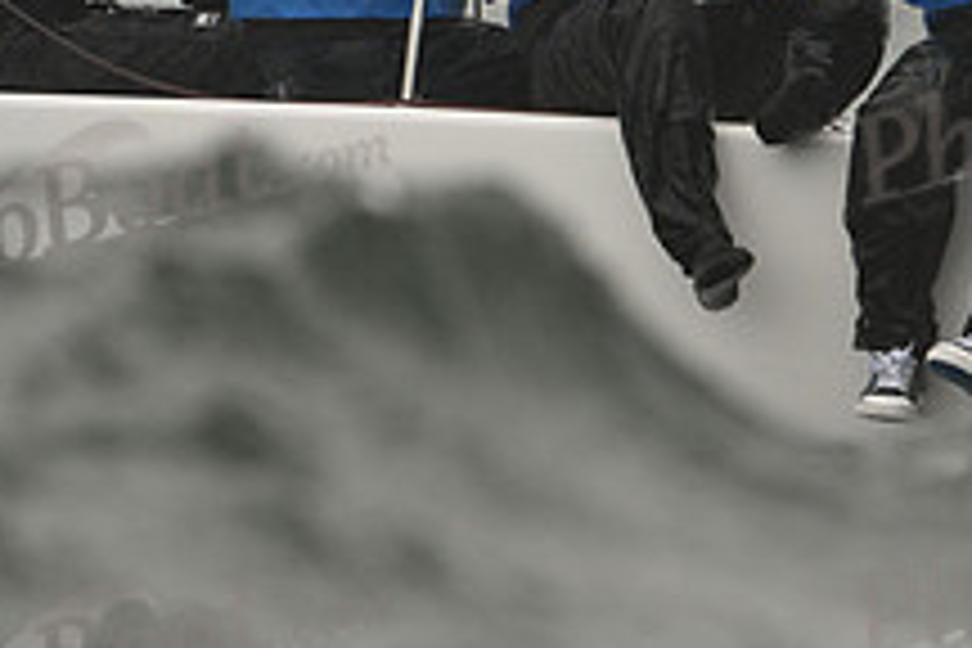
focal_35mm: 1020
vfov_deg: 1.3
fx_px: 27538
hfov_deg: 2.0
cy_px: -83
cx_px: 626
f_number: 6.3
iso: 400
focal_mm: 380
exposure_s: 1/1000
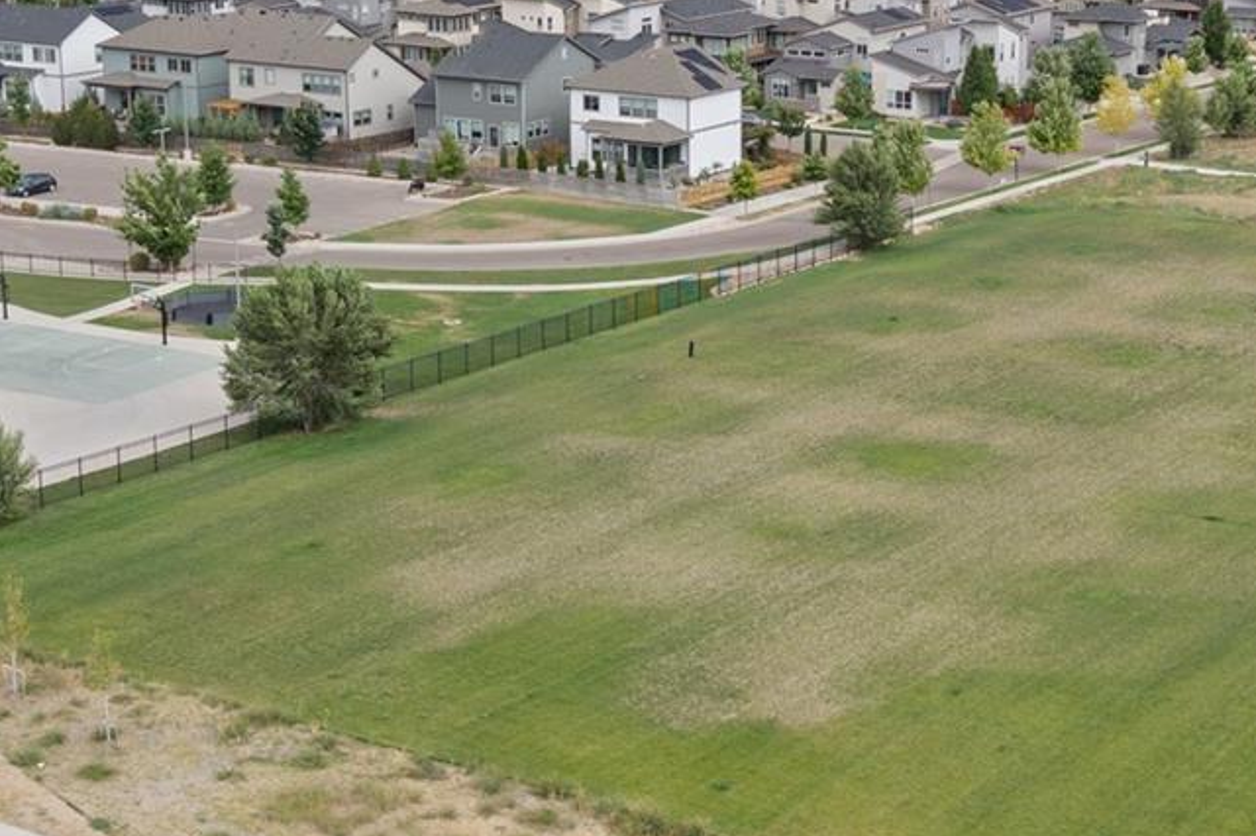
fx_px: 2441
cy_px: 287
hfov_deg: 28.8
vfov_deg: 19.4
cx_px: 783
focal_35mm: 70
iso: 100
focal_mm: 14.45
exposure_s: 1/160
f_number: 2.8
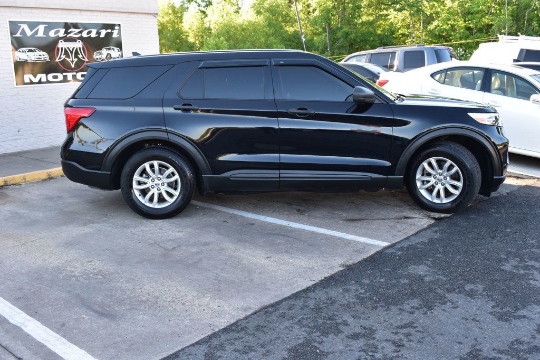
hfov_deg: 53.1
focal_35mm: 36
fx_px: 540
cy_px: 180
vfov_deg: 36.8
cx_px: 270
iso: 400
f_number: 8
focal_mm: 24
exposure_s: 1/80
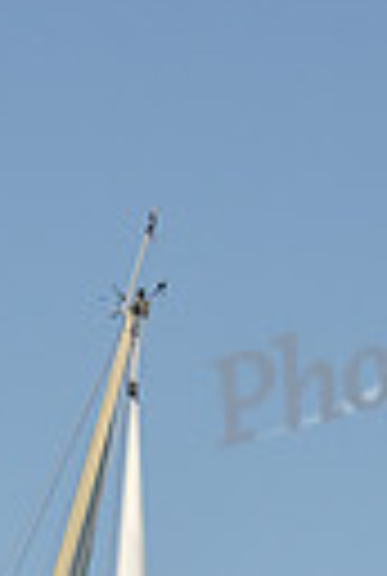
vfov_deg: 6.4
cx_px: -20
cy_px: 1044
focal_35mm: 316
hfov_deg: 4.4
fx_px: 5068
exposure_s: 1/800
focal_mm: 70
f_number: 7.1
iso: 250
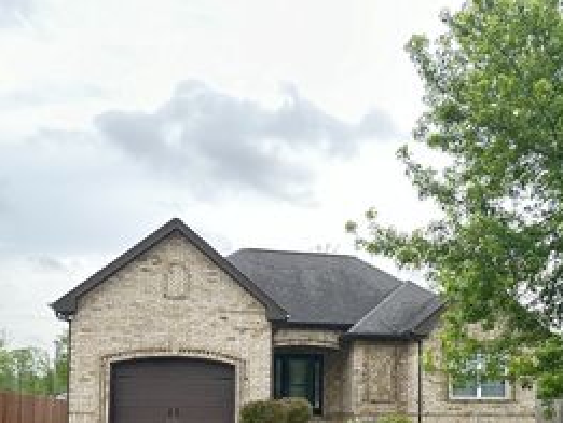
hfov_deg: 40.4
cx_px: 399
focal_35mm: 46
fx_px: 748
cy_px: 364
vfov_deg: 30.4
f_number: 1.78
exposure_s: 1/879
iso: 80
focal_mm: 6.86
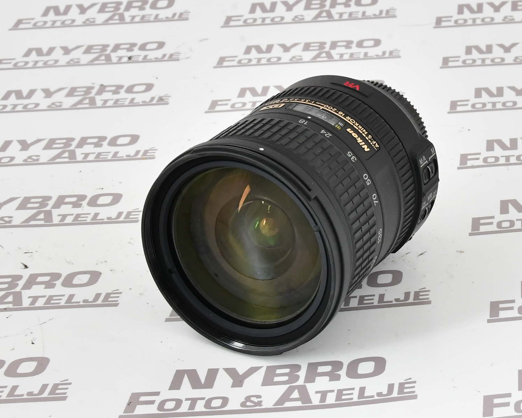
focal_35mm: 46
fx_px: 711
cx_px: 308
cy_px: 206
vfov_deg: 32.7
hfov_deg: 40.2
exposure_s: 1/125
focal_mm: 38
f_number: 14
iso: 1600
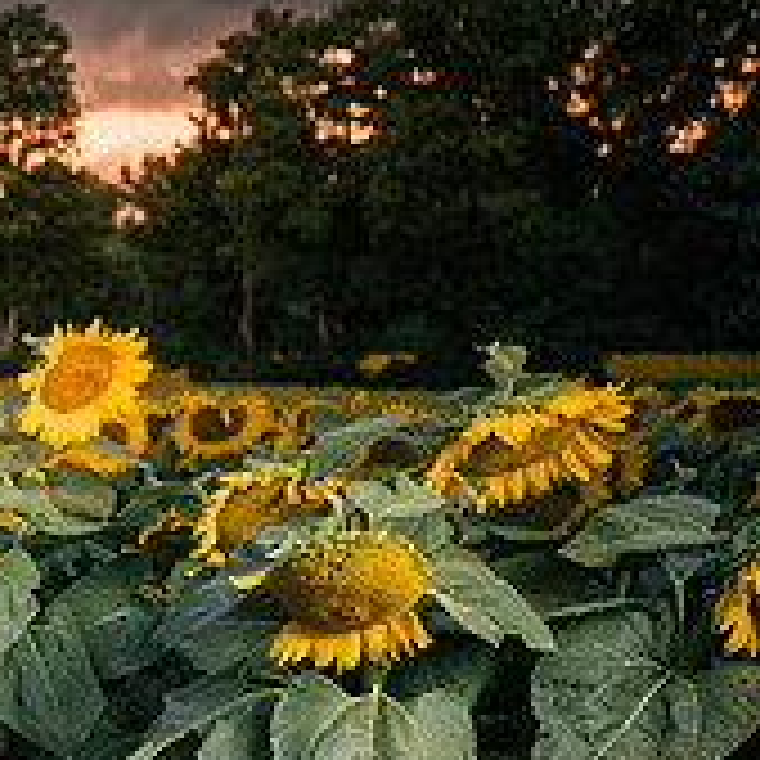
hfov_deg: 22.6
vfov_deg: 23.5
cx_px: -166
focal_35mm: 70
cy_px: 788
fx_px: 1739
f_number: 2.8
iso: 64
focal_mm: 24
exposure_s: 1/50
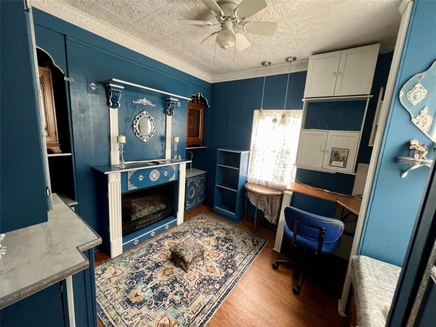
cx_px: 218
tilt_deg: -10.5
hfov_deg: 106.2
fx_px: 164
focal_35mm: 13
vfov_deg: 89.9
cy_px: 164
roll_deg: -3.8
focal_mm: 1.57
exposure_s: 1/60
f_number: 1.8
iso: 200
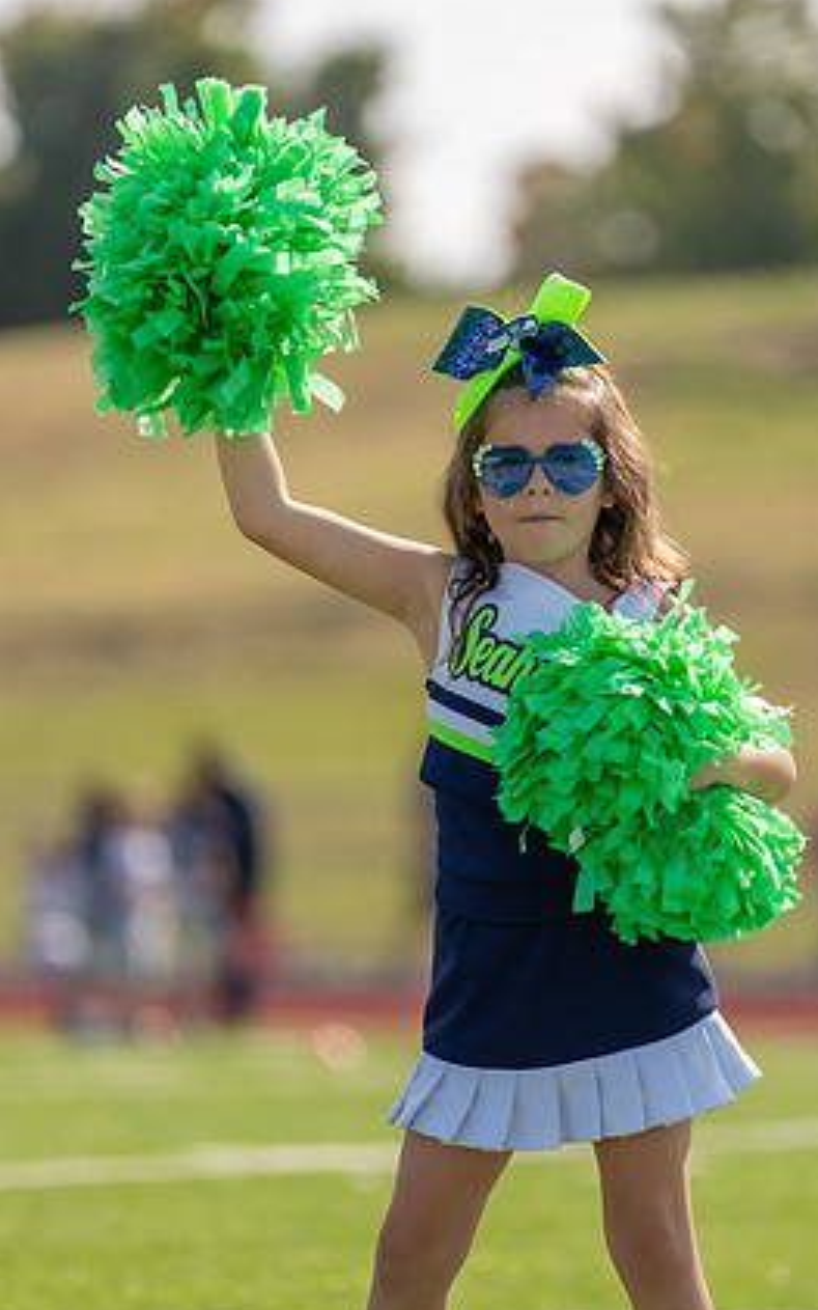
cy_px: 636
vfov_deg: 6.3
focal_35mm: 332
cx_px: 483
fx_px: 11846
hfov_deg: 4.0
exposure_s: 1/2000
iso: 100
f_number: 2.8
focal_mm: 200
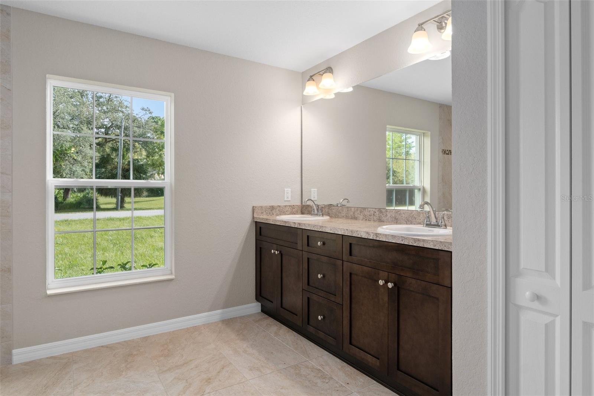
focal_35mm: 20
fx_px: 322
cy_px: 198
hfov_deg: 85.4
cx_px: 297
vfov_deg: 63.2
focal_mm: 13
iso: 320
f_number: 8
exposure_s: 1/8
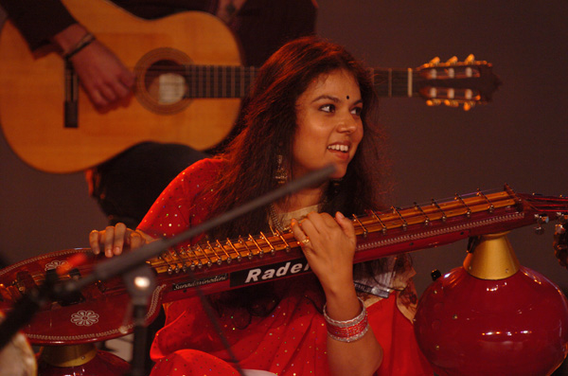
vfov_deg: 4.6
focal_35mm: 300
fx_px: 4722
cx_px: 284
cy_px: 188
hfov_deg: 6.9
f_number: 2.8
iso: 800
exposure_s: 1/125
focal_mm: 200
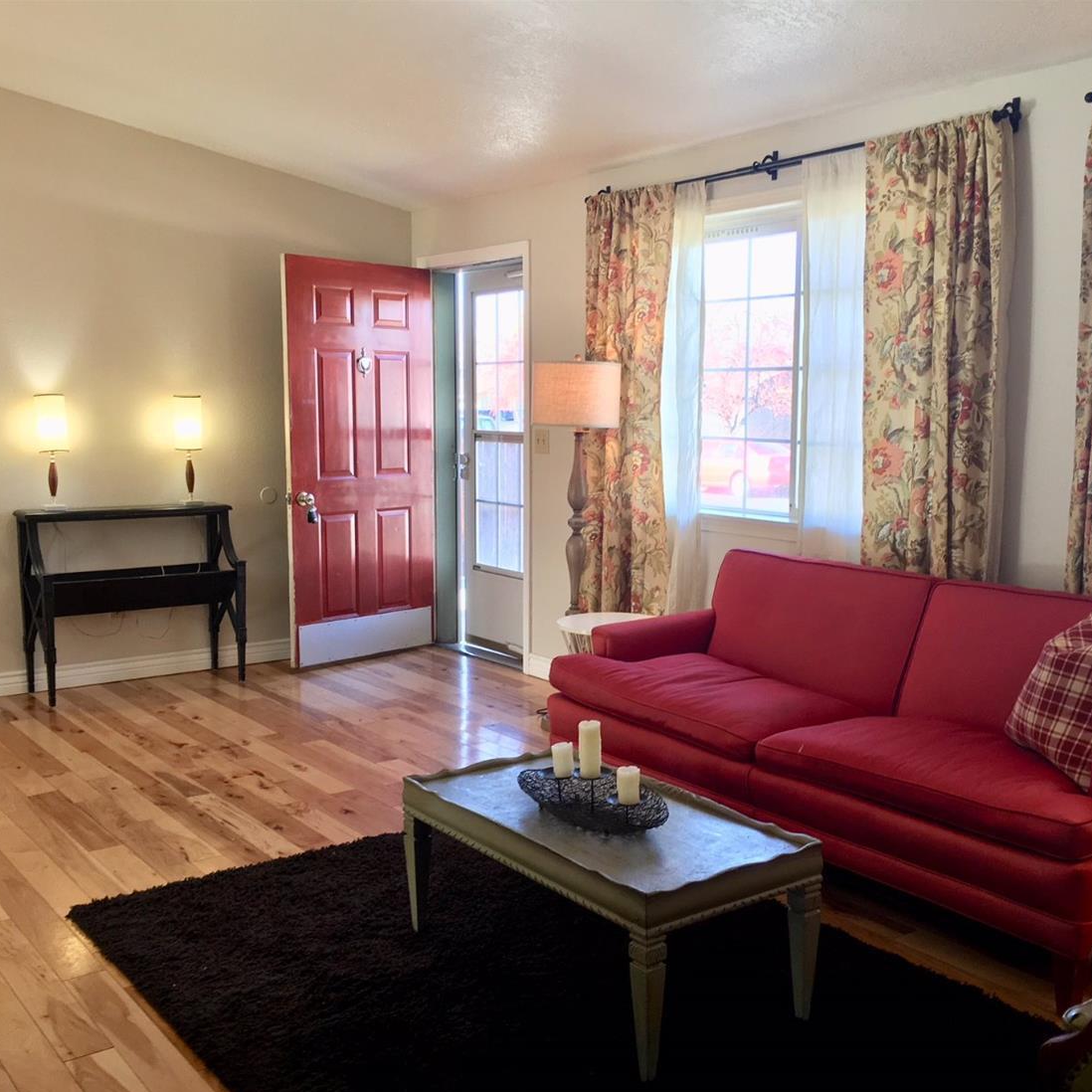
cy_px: 558
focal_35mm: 35
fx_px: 1249
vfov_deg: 47.2
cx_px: 596
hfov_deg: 47.2
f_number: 2.2
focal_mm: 4.15
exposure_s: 1/40
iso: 32
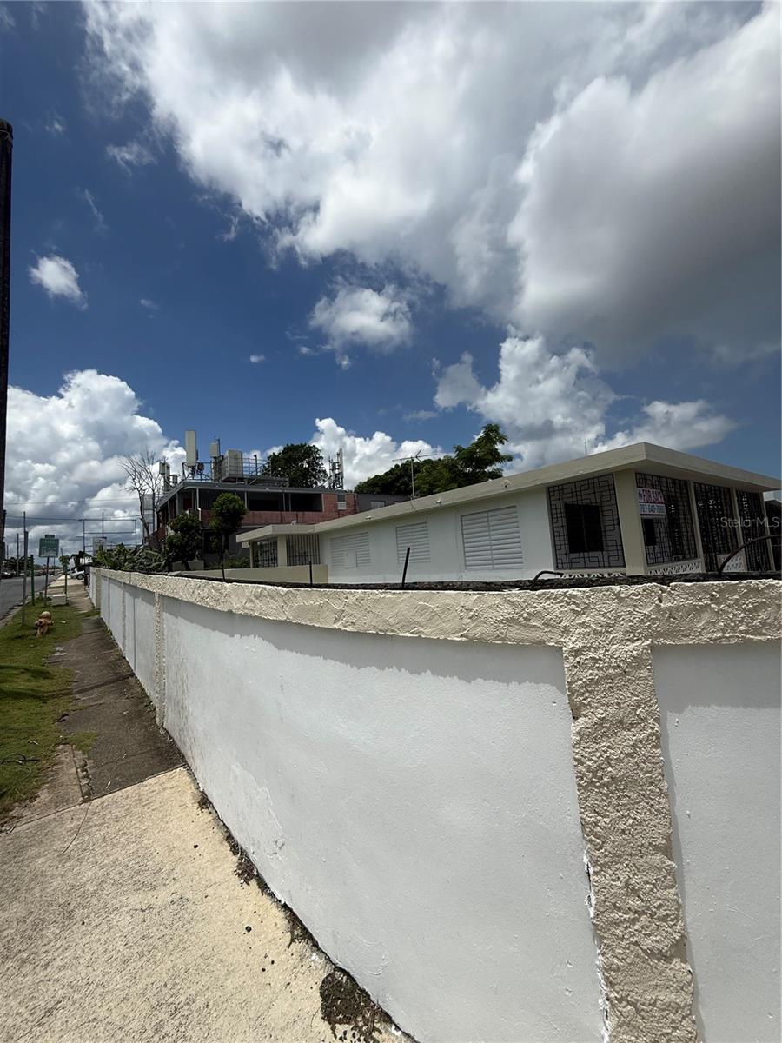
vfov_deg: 102.1
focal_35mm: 14
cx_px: 391
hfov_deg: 85.7
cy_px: 522
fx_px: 422
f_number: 2.2
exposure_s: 1/5155
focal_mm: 2.22
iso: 64
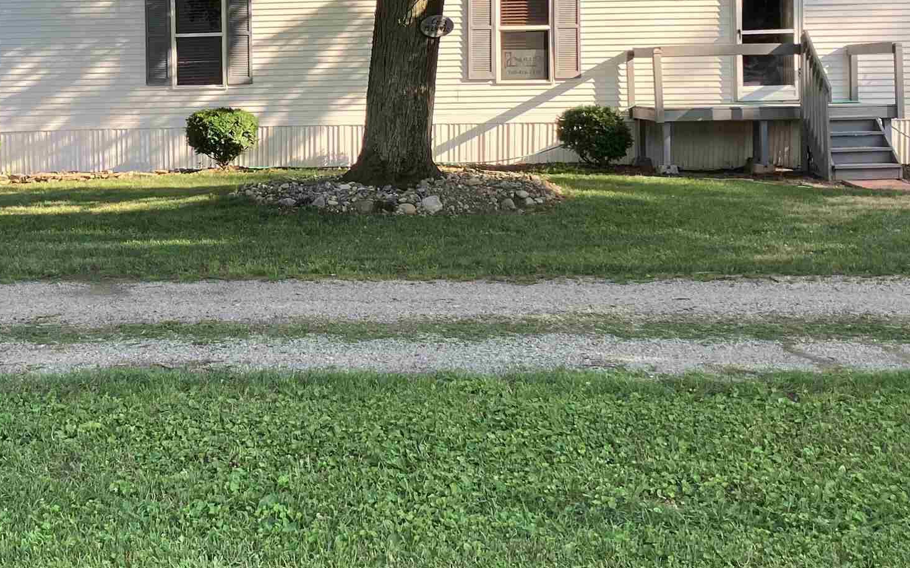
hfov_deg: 32.3
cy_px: 106
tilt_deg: -3.1
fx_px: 1537
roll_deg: +0.1
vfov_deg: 20.7
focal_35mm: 62
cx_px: 209
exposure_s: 1/344
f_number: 1.8
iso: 32
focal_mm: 3.99
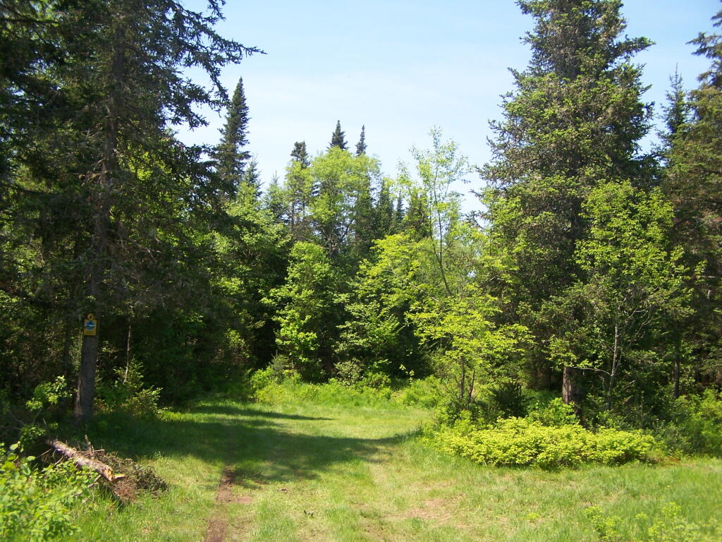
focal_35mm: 38
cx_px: 361
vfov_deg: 37.7
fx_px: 793
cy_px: 271
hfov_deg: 49.0
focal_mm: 6.3
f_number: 2.8
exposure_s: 1/640
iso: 80
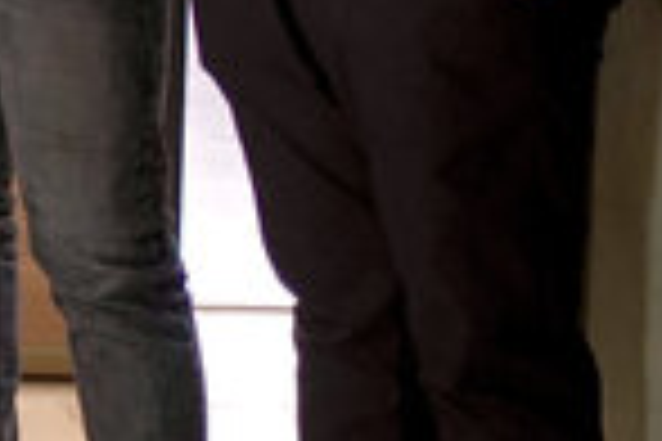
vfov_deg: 7.4
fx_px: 3273
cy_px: -446
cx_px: -919
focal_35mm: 178
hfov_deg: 10.1
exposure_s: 1/200
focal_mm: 35
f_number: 1.8
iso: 1000
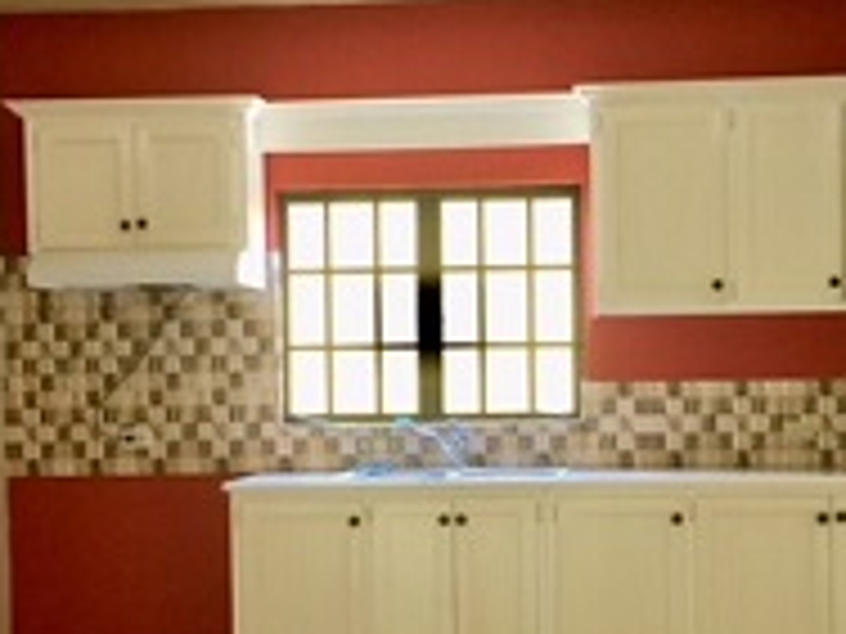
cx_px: 454
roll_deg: -0.5
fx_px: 1686
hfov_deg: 28.2
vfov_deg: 21.2
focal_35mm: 69
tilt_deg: -1.8
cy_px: 445
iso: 125
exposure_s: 1/30
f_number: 2.2
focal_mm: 4.15
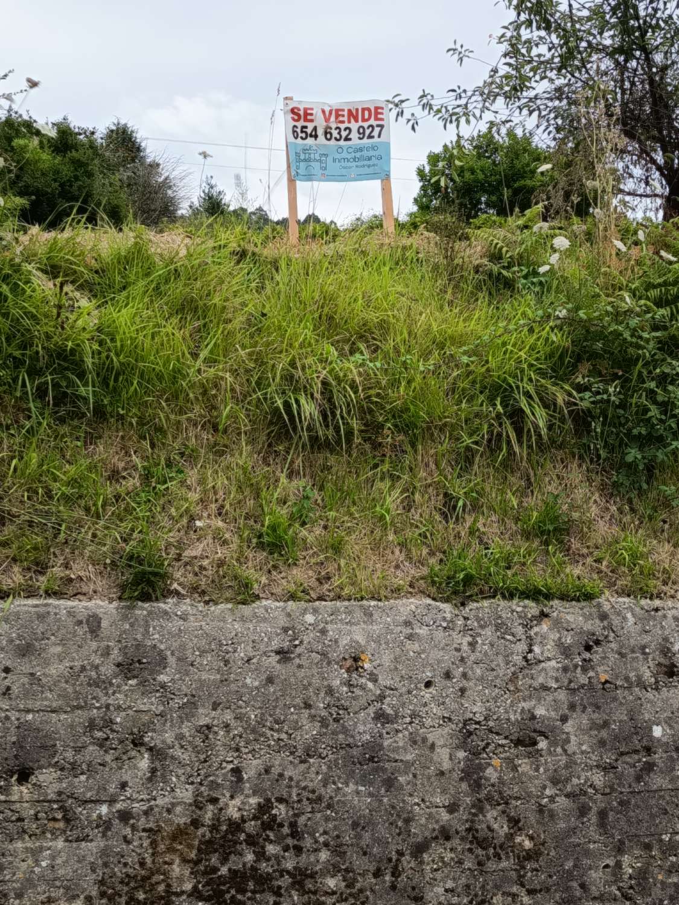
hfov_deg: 30.9
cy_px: 452
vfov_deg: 40.4
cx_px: 340
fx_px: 1229
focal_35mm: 47
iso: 50
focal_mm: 5.24
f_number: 1.7
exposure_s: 1/197
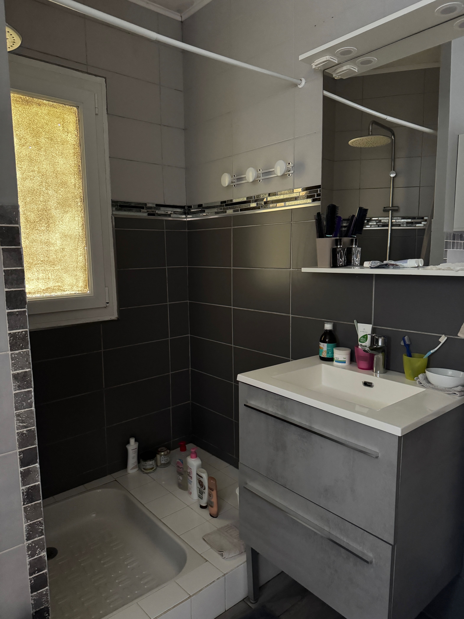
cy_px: 310
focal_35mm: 24
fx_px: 429
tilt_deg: -7.1
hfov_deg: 56.8
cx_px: 232
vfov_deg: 71.6
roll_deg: +0.3
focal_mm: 6.76
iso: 1000
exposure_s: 1/34
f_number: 1.78
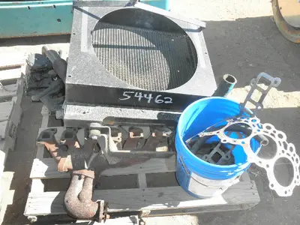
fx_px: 243
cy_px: 112
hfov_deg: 63.4
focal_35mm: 28
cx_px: 150
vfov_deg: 49.7
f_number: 3
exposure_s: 1/250
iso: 64
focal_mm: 5
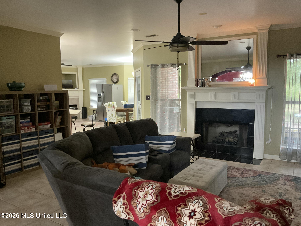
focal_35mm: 29
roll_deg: -0.3
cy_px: 113
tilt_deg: -5.9
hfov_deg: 61.7
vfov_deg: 48.2
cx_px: 150
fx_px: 252
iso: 320
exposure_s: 1/40
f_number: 1.8
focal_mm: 3
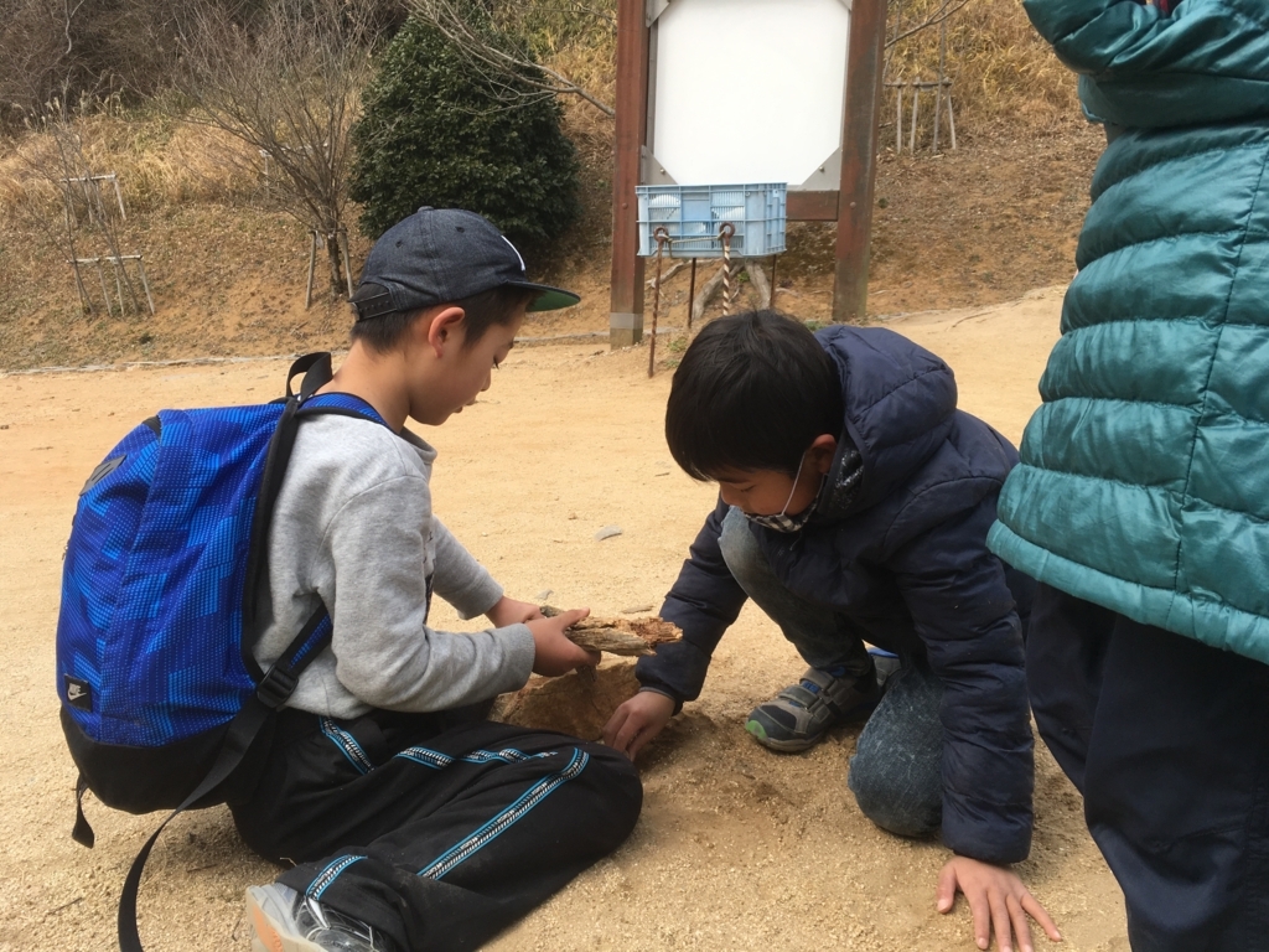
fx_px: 1063
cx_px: 634
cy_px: 476
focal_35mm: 29
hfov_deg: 61.7
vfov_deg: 48.2
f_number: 2.2
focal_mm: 4.15
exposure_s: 1/705
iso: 25
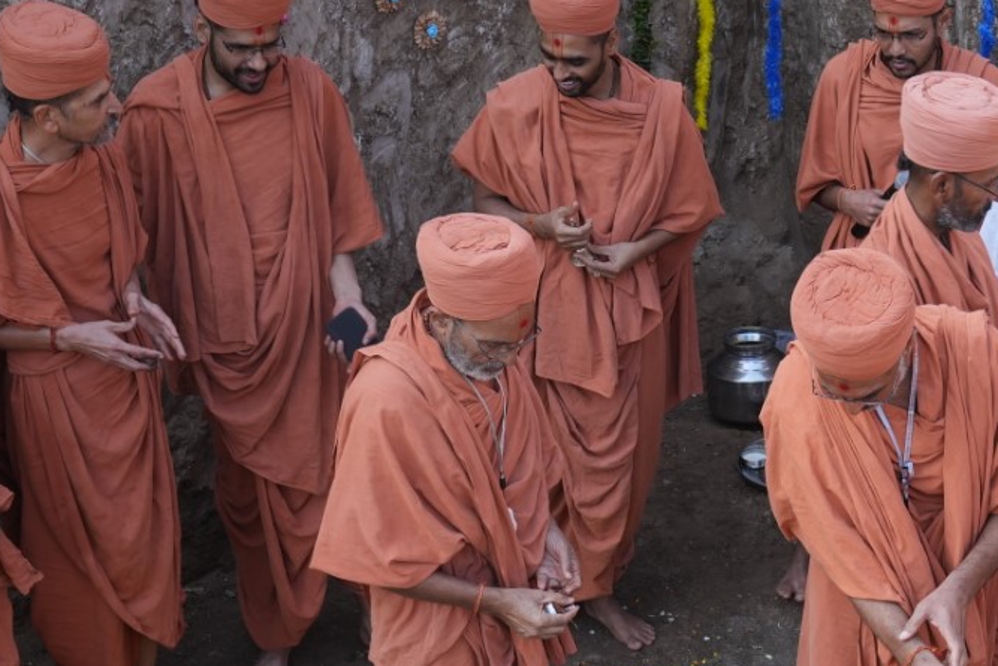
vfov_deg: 15.5
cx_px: 836
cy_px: 799
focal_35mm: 85
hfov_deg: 23.5
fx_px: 2357
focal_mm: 35
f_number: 7.1
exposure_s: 1/160
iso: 200
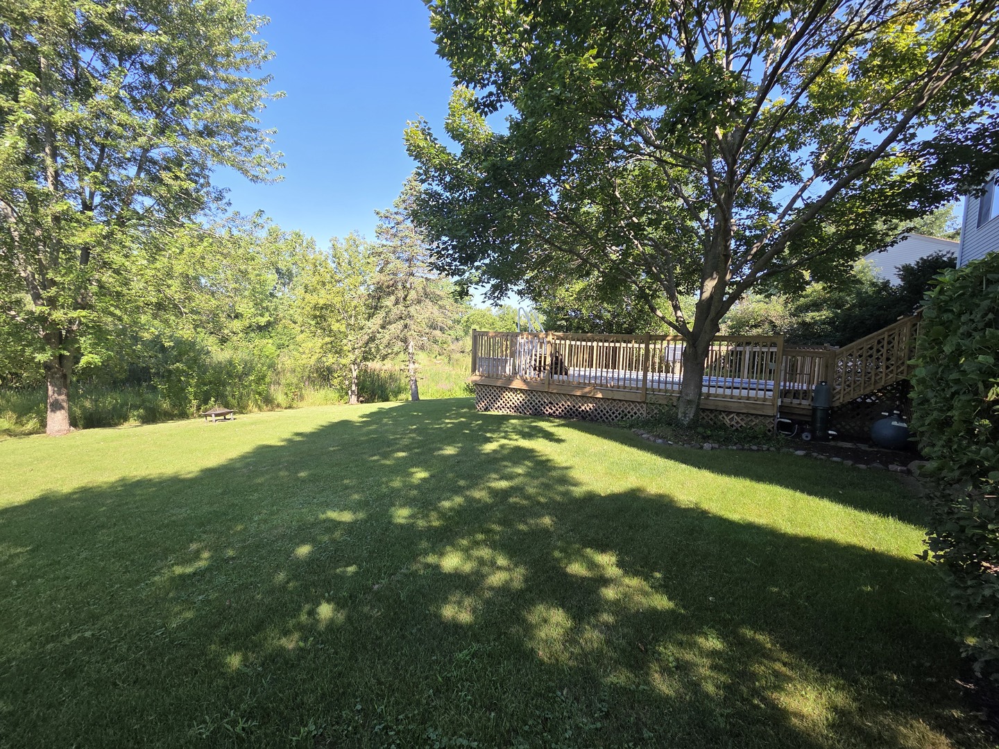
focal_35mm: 13
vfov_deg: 89.9
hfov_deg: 106.2
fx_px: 375
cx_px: 500
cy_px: 374
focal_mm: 2.2
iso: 50
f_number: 2.2
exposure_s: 1/562
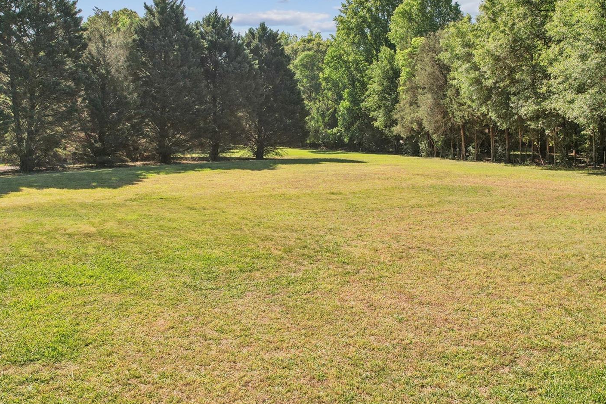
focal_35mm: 32
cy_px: 192
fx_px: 539
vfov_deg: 41.1
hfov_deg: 58.7
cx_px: 325
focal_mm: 8.4
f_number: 2.8
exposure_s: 1/200
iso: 100
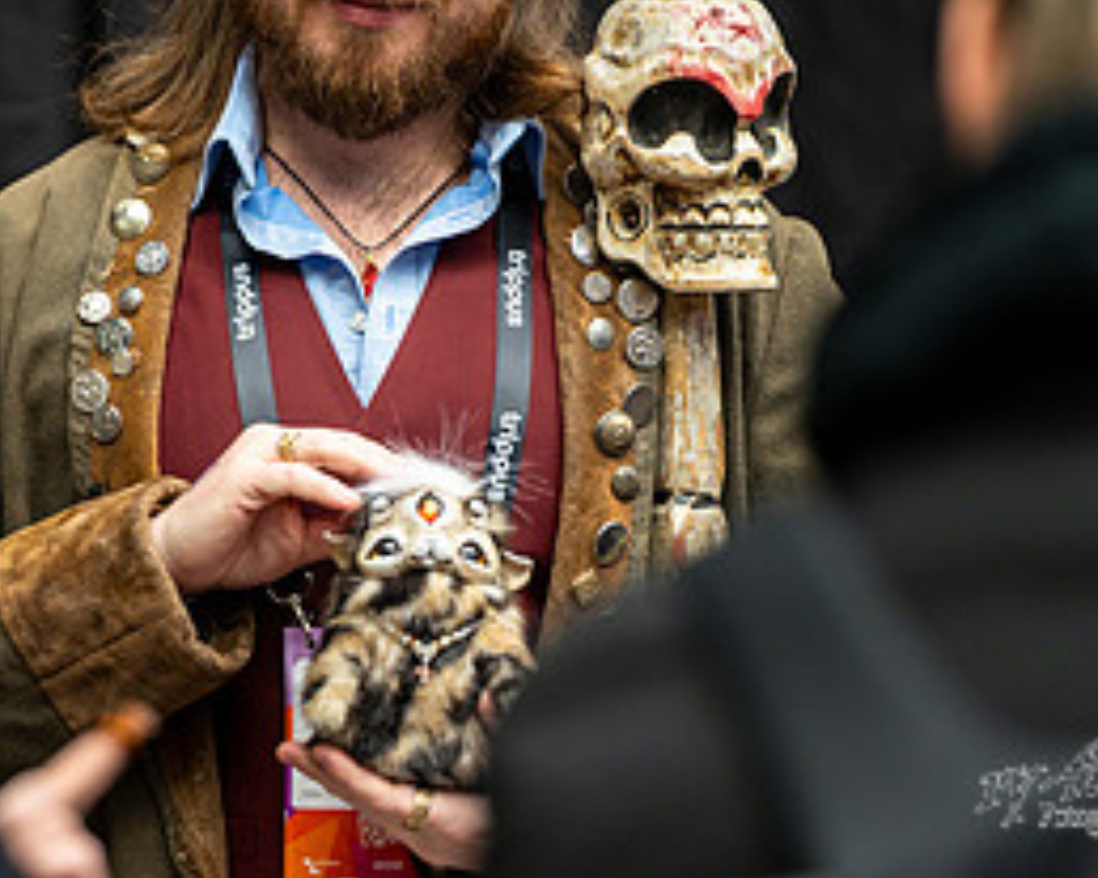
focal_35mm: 284
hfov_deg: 6.8
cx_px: 297
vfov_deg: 5.4
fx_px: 9226
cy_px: 172
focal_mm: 135
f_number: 1.8
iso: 500
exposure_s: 1/200
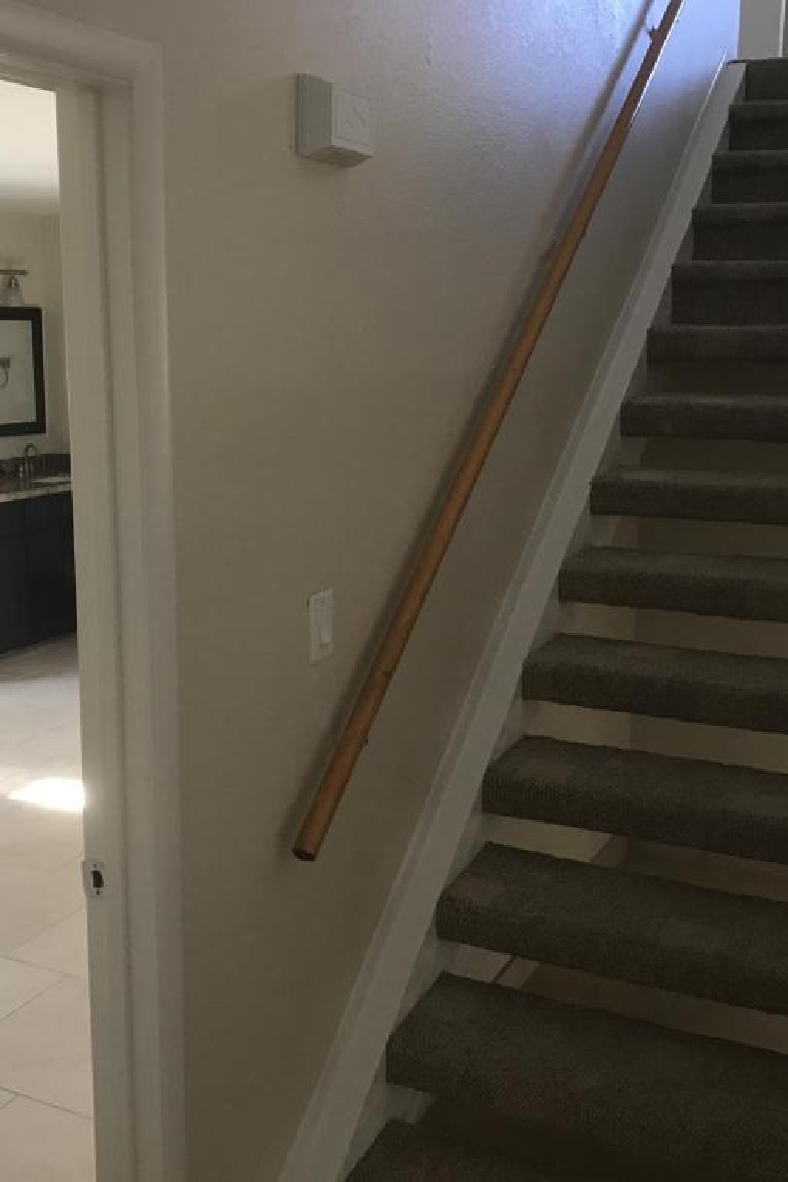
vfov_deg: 49.6
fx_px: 1280
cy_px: 590
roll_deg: +0.6
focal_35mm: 39
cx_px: 334
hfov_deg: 34.1
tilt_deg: -11.6
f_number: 1.8
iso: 40
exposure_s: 1/23
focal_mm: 3.99
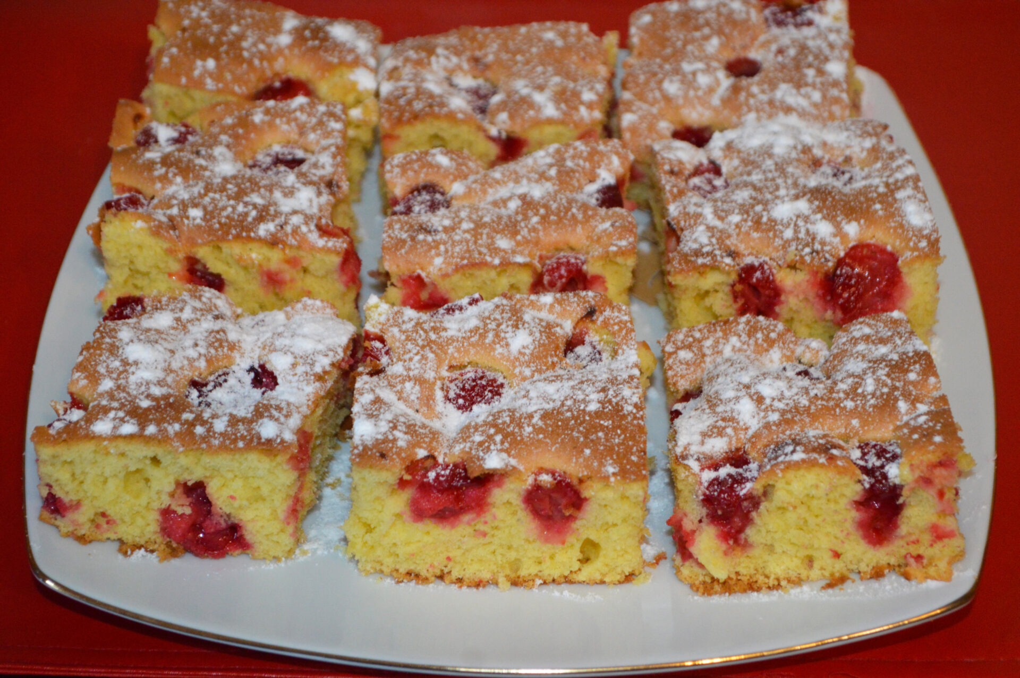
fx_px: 1953
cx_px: 510
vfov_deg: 19.7
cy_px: 339
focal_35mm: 69
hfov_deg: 29.3
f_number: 5.3
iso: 1800
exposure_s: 1/60
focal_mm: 46
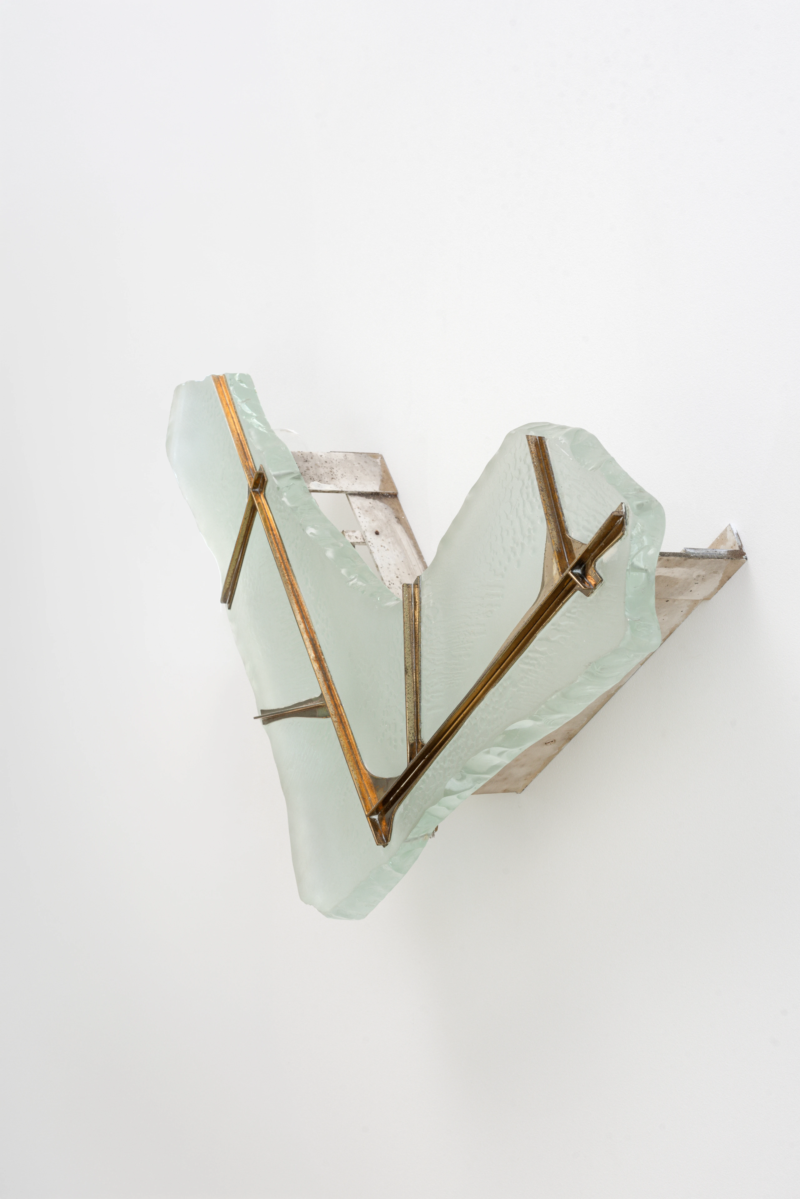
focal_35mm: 50
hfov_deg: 27.0
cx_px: 400
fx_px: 1667
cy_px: 600
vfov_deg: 39.6
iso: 250
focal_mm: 50
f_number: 16
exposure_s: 1/13
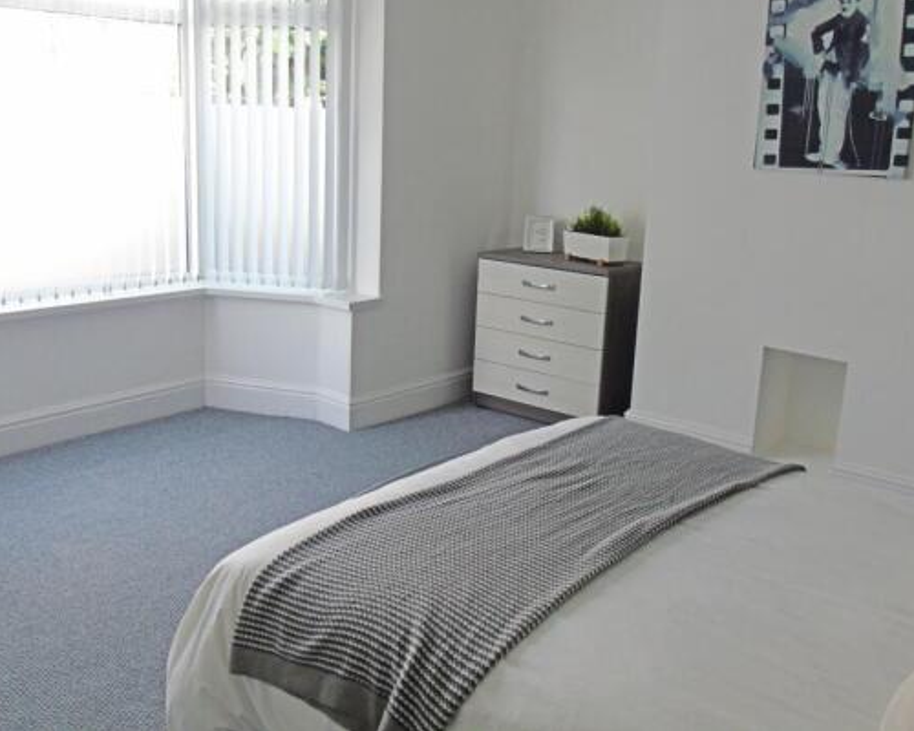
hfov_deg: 54.2
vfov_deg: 44.5
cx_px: 469
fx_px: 893
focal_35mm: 33
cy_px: 335
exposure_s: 1/30
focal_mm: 5.2
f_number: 3.6
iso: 100
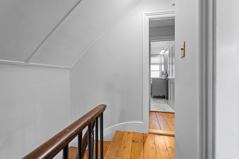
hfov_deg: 96.7
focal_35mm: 16
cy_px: 80
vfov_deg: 73.7
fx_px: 106
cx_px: 120
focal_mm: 16
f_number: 4.5
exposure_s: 1/5
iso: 100
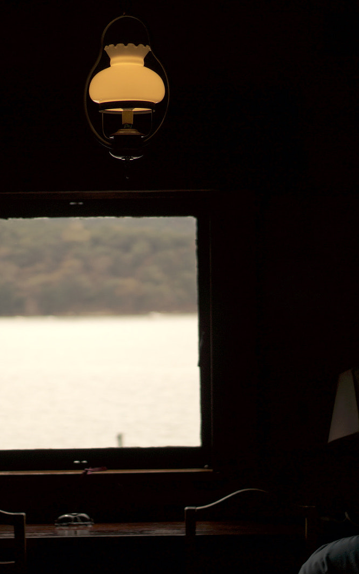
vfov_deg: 18.1
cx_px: 90
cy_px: 287
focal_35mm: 115
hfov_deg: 11.4
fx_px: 1801
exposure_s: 1/3200
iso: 100
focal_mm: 50
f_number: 1.8
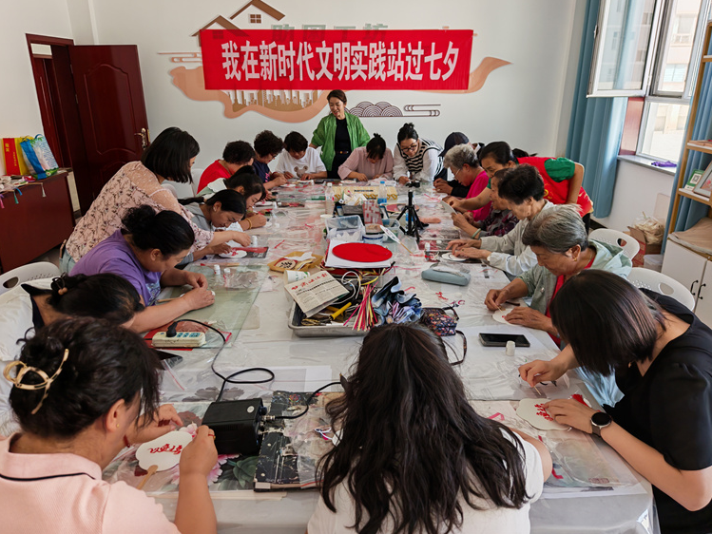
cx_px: 345
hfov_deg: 69.4
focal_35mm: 25
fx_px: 514
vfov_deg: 54.9
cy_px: 260
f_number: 1.9
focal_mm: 6.67
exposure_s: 1/250
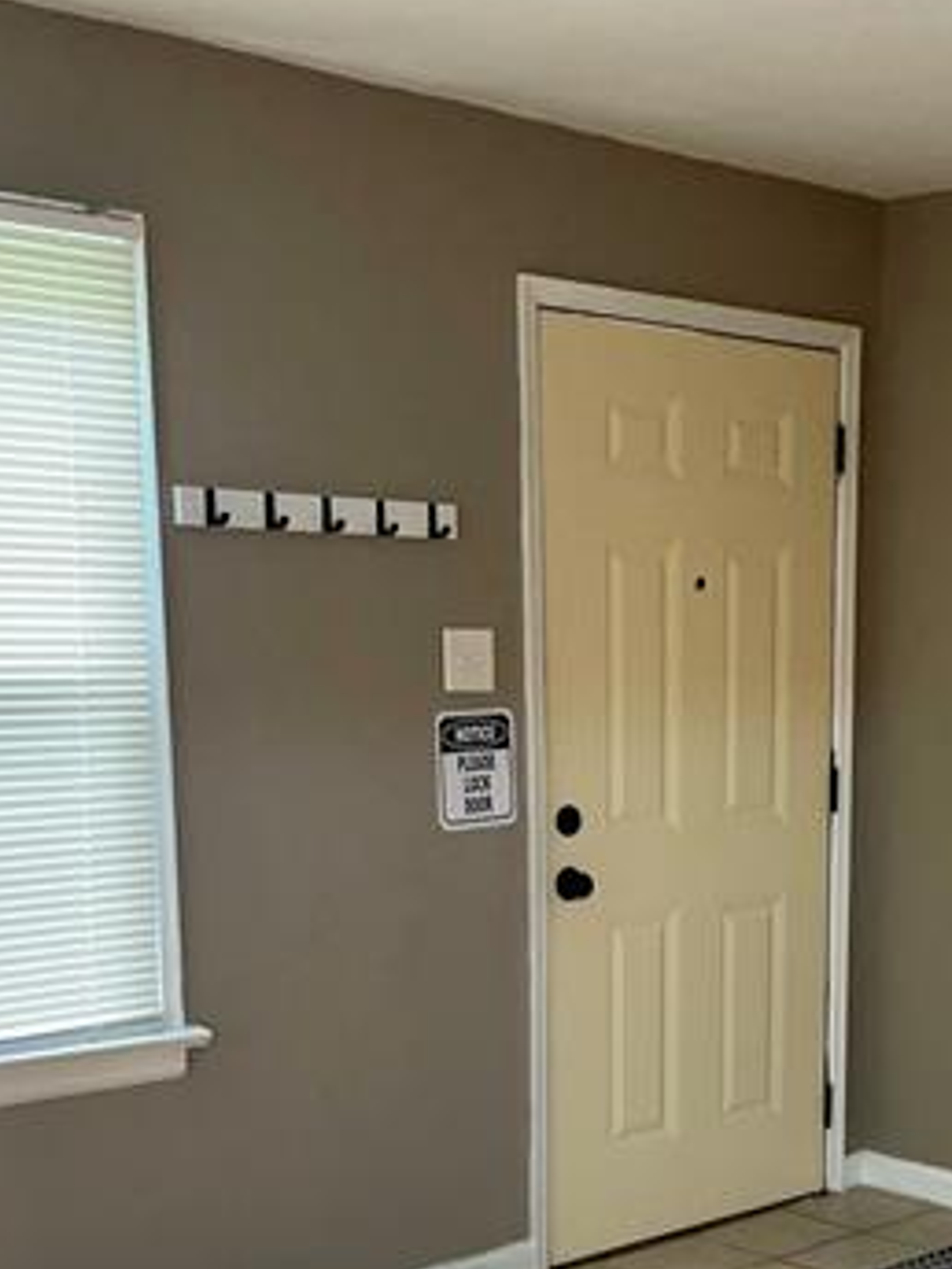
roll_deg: +0.1
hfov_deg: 24.8
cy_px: 1011
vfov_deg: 32.4
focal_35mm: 58
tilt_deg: -11.4
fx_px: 2127
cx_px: 782
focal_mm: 4.2
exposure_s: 1/60
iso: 250
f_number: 1.6
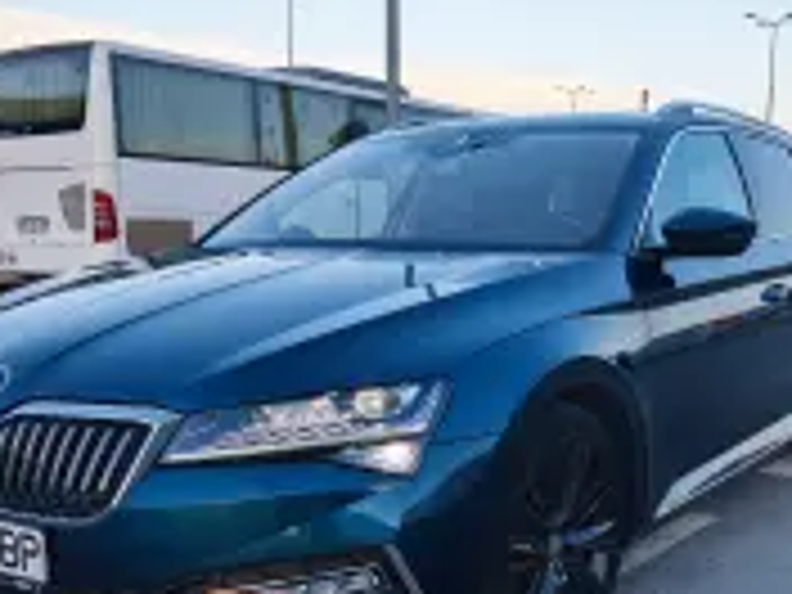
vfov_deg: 30.6
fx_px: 1075
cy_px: 405
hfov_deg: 40.4
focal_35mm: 47
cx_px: 436
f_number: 1.6
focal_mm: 6.57
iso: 160
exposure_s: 1/100
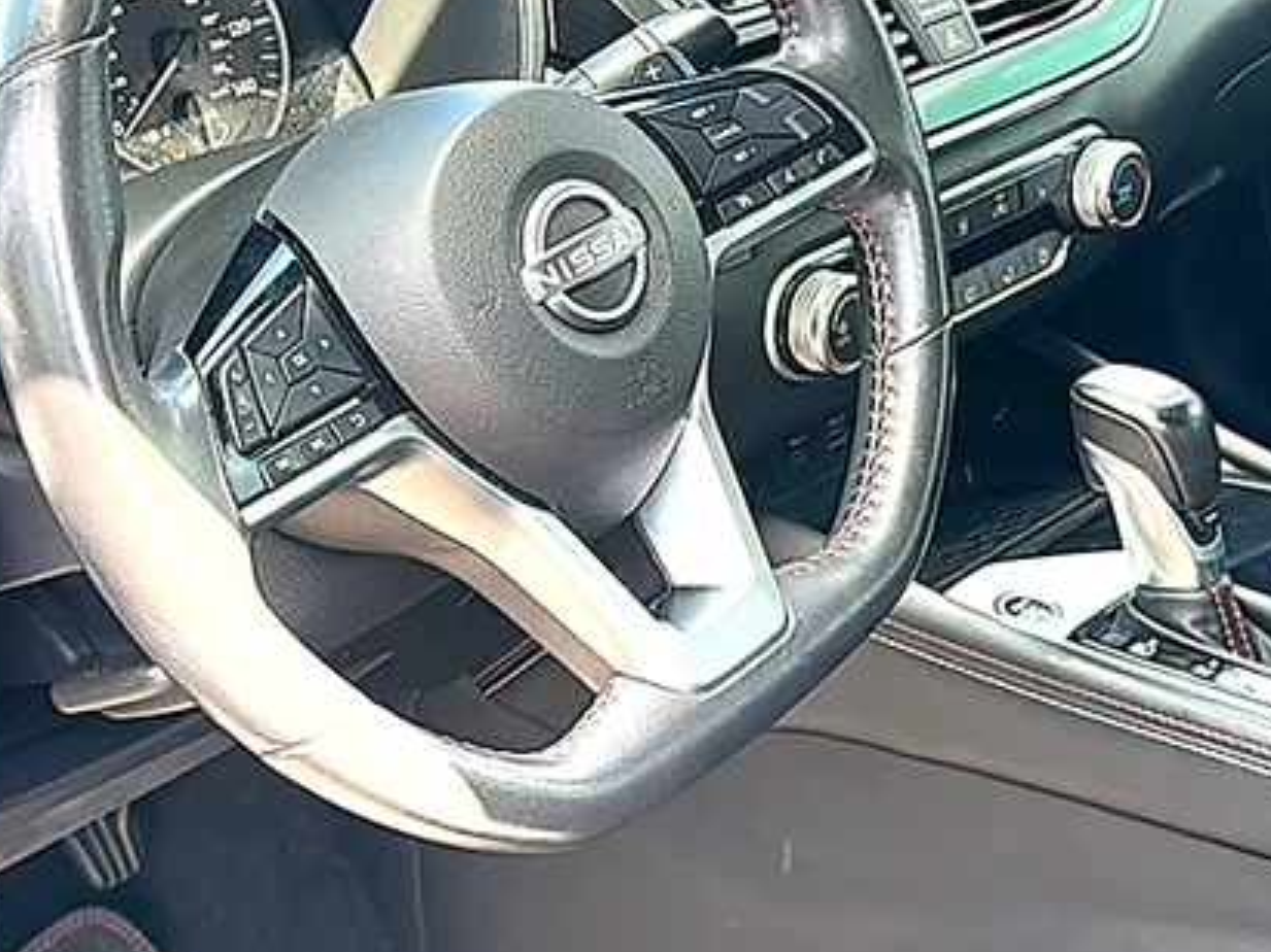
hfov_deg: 30.6
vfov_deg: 23.2
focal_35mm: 63
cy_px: 329
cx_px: 789
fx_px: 2313
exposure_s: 1/237
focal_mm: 6.86
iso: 125
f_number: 1.78
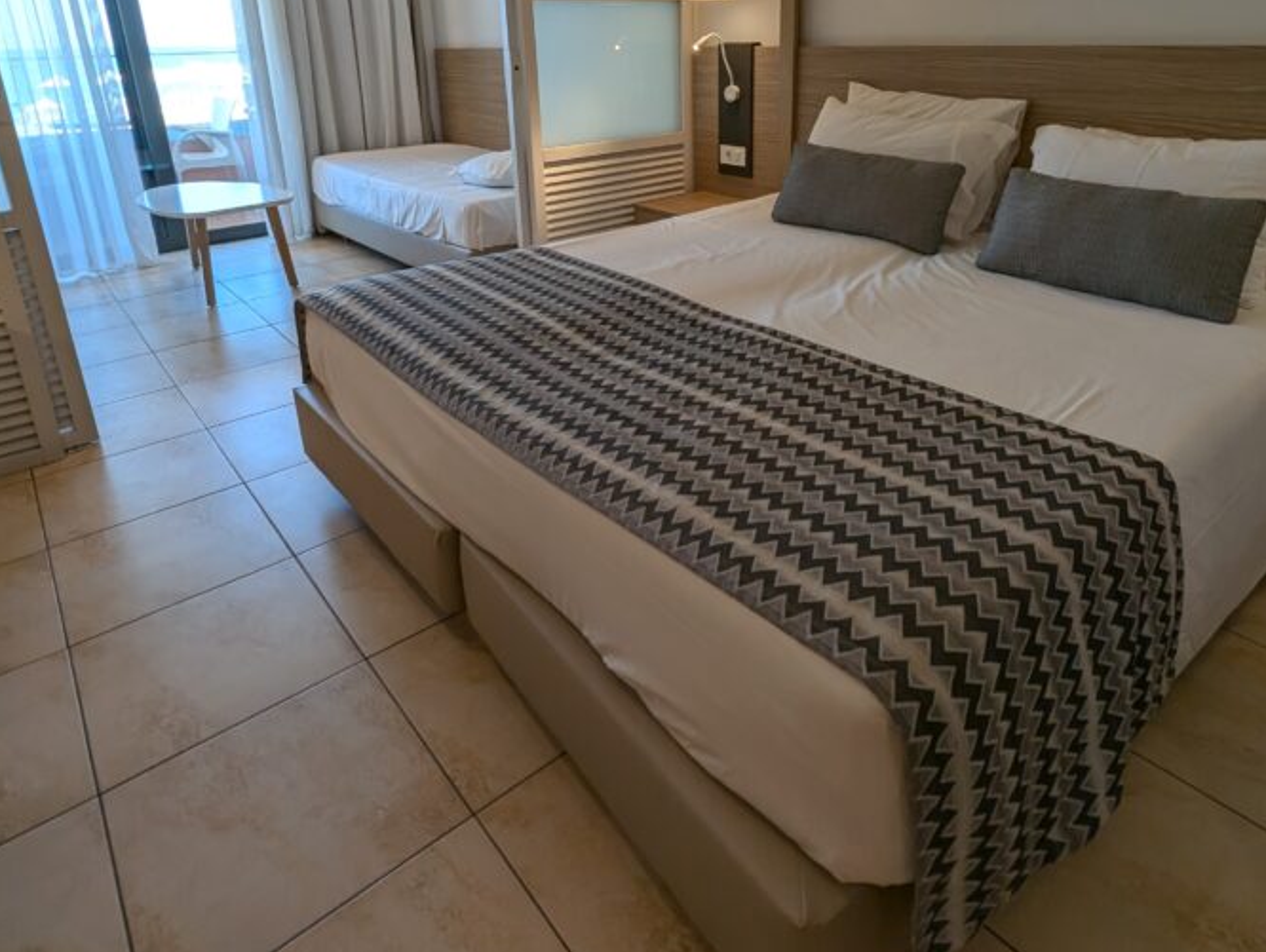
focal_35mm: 20
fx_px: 732
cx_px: 662
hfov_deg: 81.6
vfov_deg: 64.0
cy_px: 301
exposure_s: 1/100
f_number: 2.2
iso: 88
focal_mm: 1.95
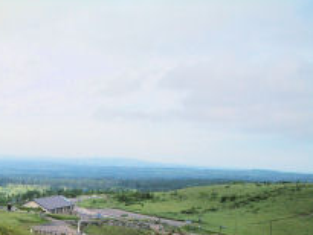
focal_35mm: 72
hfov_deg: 25.6
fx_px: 651
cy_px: 236
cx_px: -5
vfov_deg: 19.8
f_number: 4.3
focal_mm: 5.8
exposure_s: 1/1000
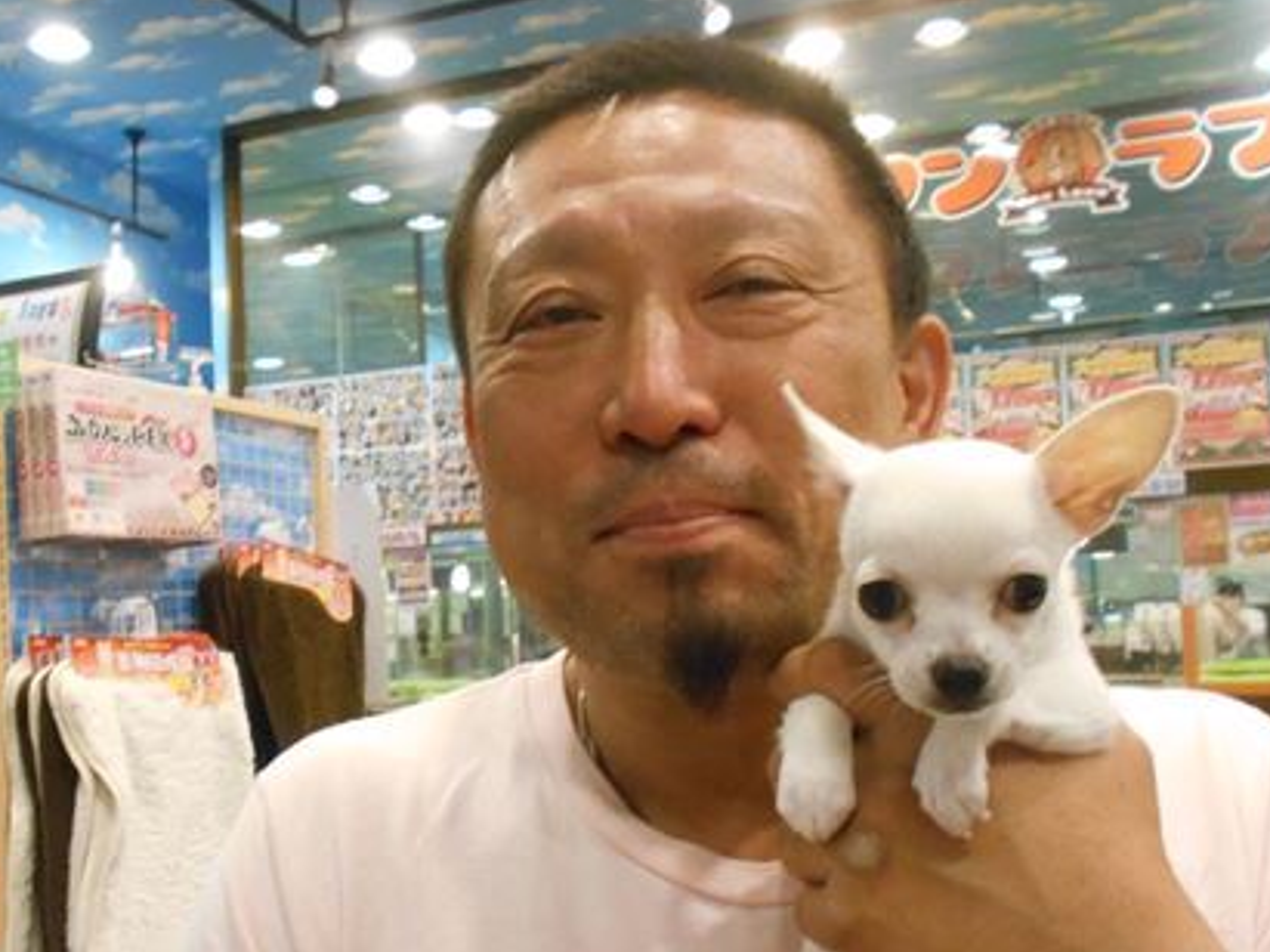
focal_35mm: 38
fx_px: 1394
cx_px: 603
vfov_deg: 37.6
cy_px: 563
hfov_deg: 49.0
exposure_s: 1/50
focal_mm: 4.6
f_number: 3.2
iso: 800
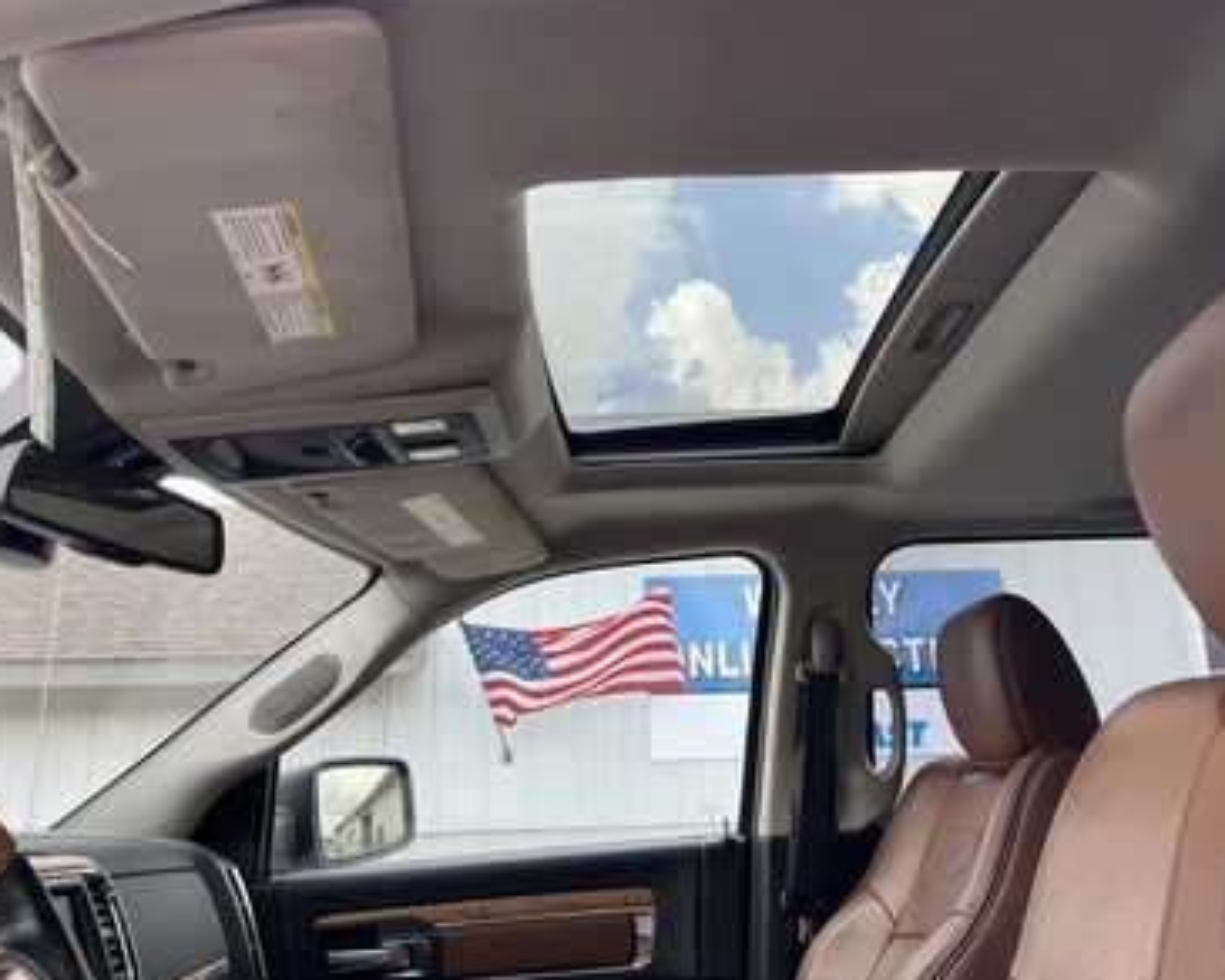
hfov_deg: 57.1
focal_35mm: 31
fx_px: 1124
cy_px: 487
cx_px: 651
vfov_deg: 47.1
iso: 20
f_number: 1.8
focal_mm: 3
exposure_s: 1/243
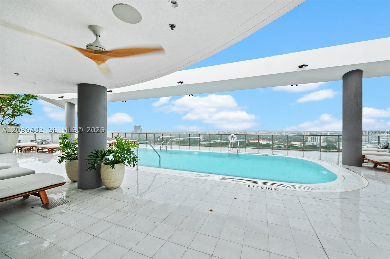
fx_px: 152
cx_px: 195
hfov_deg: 104.3
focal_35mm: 14
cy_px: 130
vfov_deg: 81.1
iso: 200
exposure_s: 1/50
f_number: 8
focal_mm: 14
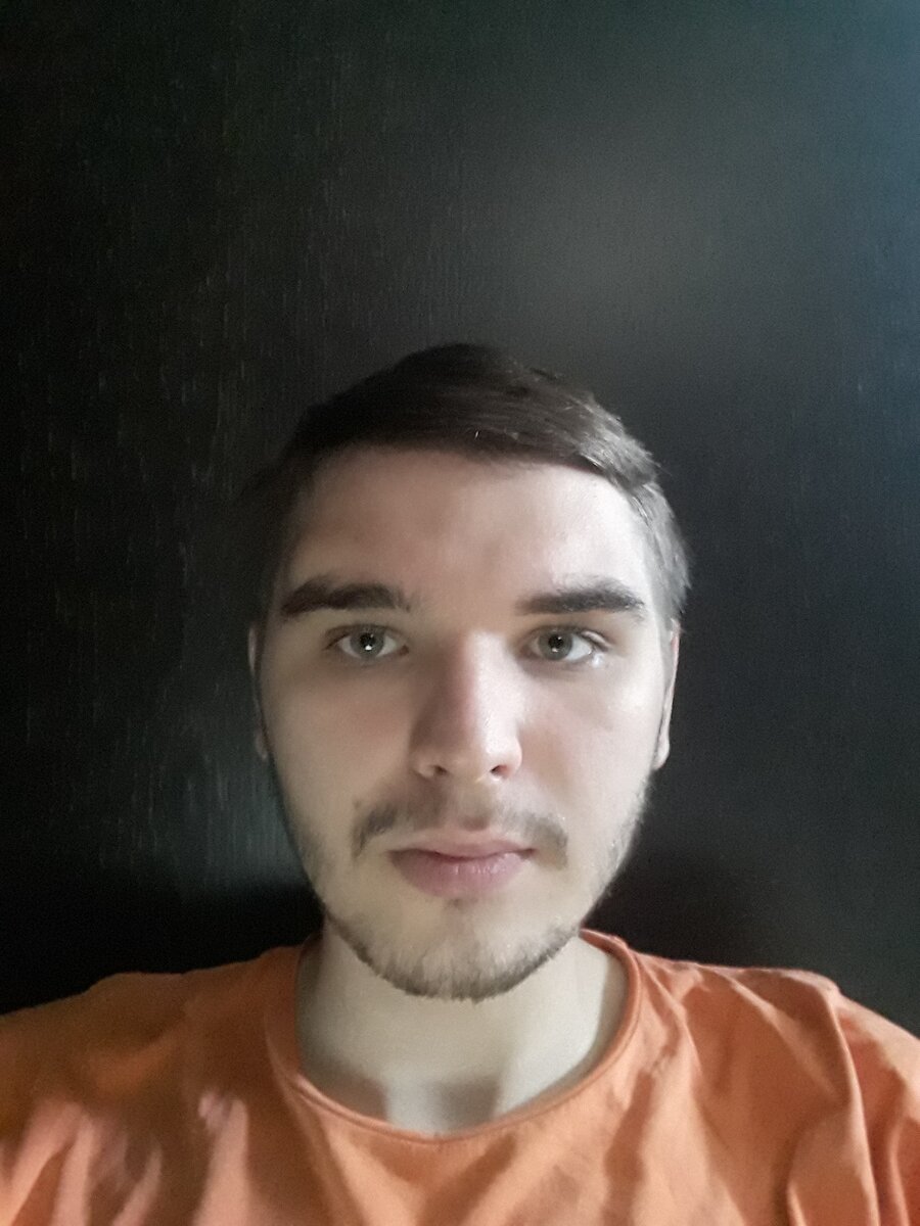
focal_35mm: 23
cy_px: 613
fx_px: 815
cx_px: 460
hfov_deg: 58.9
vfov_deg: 73.9
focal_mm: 1.92
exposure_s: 1/13
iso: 600
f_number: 2.2
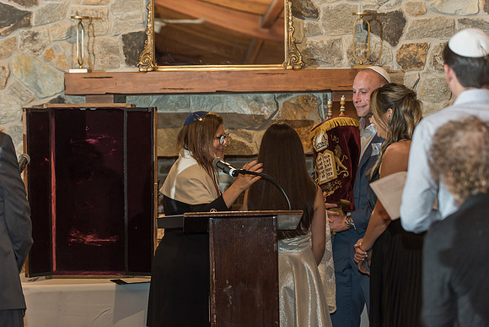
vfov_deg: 12.5
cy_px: 164
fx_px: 1494
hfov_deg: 18.6
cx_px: 244
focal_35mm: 110
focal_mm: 110
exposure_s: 1/125
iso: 1250
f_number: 4
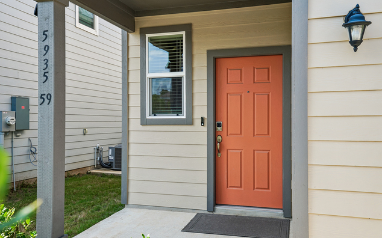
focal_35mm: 35
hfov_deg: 55.3
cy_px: 120
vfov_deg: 36.3
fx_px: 364
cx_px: 190
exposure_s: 1/125
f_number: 9
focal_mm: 34
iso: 200
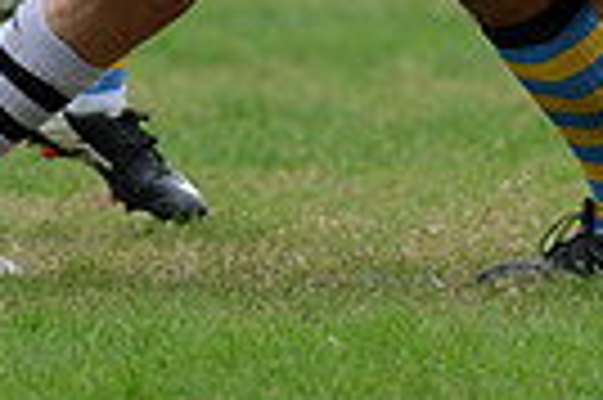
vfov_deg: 1.2
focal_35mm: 1169
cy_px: -434
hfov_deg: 1.8
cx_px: 580
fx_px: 19557
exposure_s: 1/500
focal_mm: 270
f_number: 4
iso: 1600
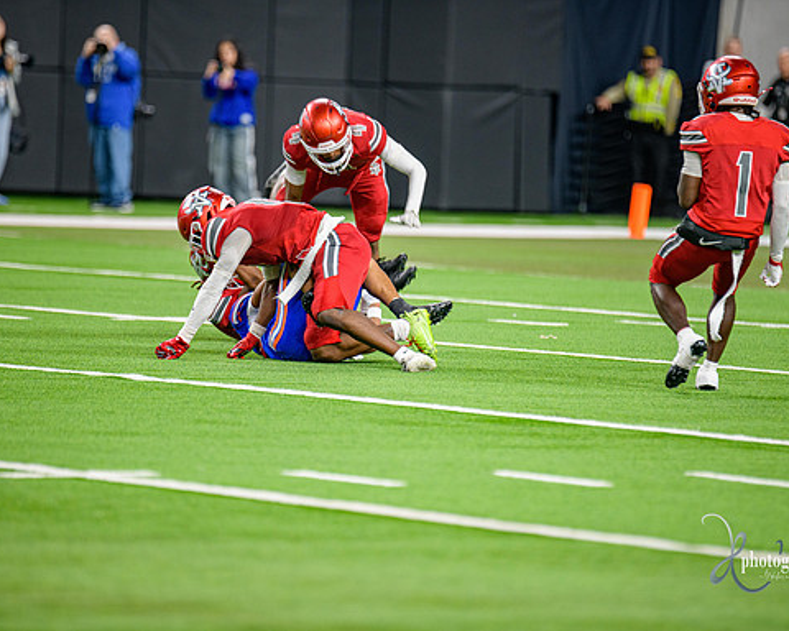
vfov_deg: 4.6
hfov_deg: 5.7
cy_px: 316
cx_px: 401
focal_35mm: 340
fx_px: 7939
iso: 1000
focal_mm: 300
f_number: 2.8
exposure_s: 1/400
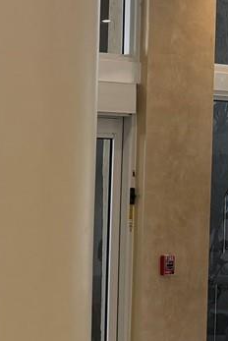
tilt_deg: -4.2
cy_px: 306
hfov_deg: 10.5
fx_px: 1090
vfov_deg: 17.5
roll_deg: +0.2
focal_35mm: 115
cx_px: -293
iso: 160
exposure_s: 1/120
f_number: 1.78
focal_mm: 6.76
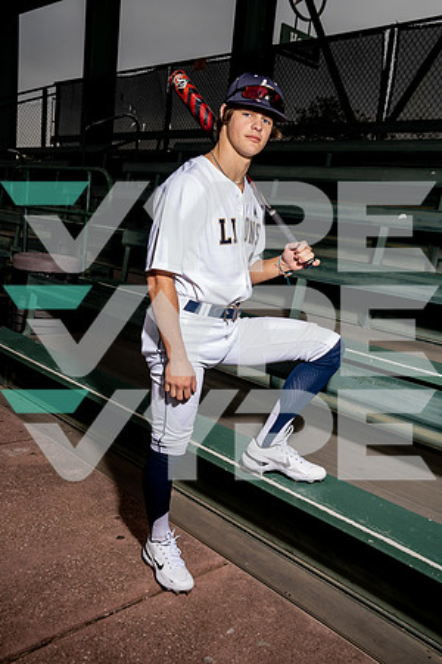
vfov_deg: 58.7
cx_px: 221
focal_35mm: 32
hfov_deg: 41.1
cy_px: 332
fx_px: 589
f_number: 8
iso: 250
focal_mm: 32
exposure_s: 1/250
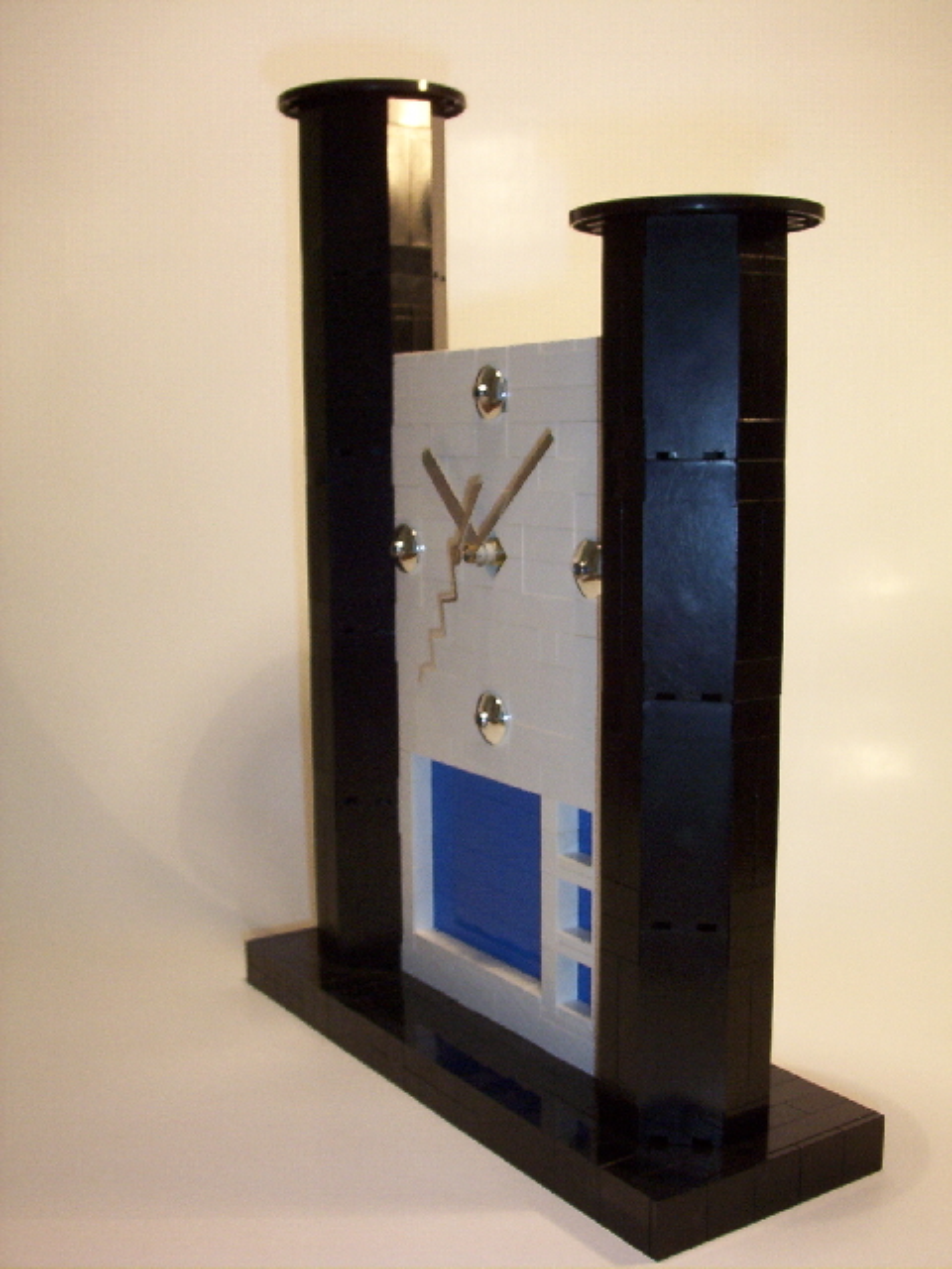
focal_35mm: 39
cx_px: 476
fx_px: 1430
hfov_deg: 36.8
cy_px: 634
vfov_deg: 47.9
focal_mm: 6
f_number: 4.5
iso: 140
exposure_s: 1/30
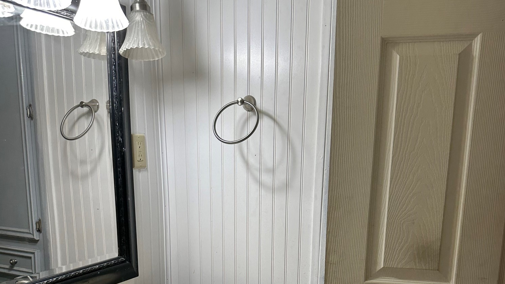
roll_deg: -1.3
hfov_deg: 55.3
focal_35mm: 36
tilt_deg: -13.1
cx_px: 249
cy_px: 261
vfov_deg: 31.2
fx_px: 482
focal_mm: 6.86
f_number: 1.78
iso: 125
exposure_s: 1/120
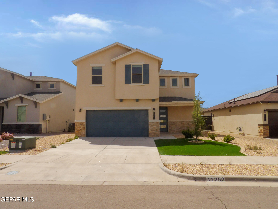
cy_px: 104
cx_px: 139
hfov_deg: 71.6
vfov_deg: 56.8
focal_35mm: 24
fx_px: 193
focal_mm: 4.3
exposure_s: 1/427
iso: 100
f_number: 7.4
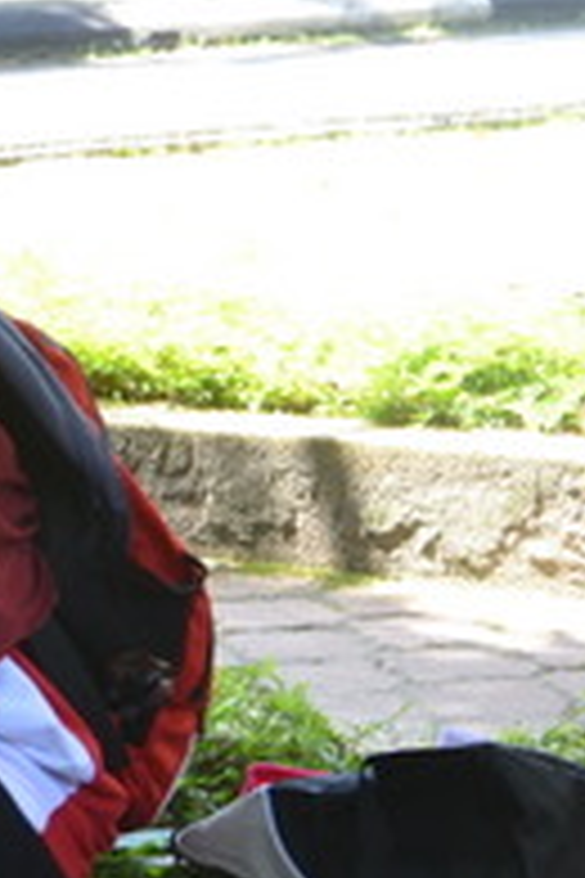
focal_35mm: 141
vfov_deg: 14.5
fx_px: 3438
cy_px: 567
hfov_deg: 8.5
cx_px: -1040
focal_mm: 23
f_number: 4
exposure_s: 1/125
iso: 400
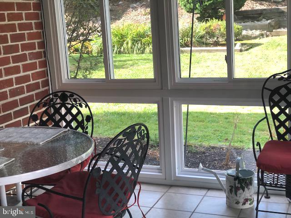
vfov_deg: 25.7
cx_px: 146
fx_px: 479
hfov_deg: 33.8
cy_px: 109
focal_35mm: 57
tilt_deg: -12.0
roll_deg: +3.5
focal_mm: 6.6
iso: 25
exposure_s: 1/40
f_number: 2.8
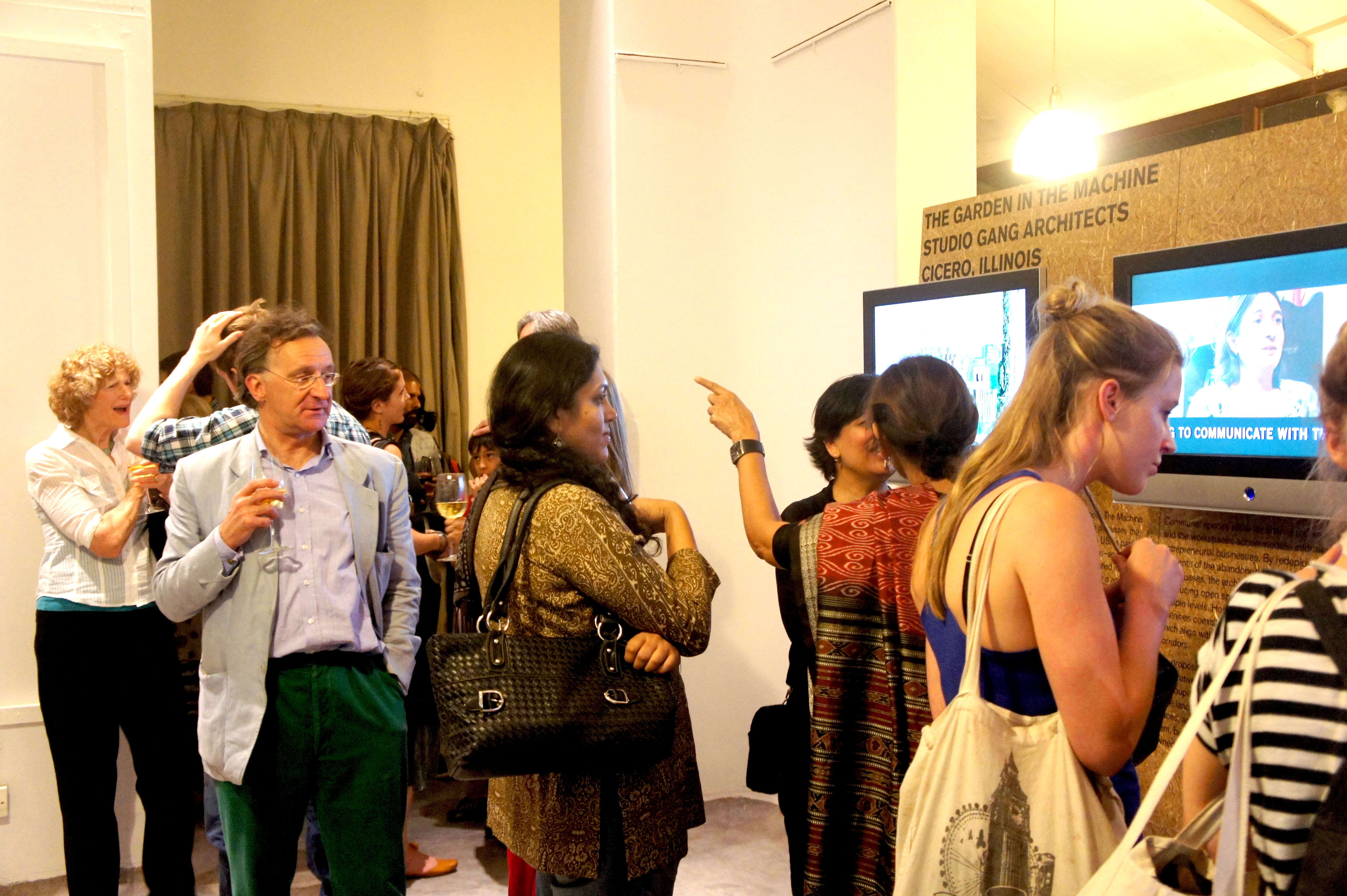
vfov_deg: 35.5
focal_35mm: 38
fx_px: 1402
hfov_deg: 51.3
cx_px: 674
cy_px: 448
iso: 1600
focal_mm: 25
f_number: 4
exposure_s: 1/40
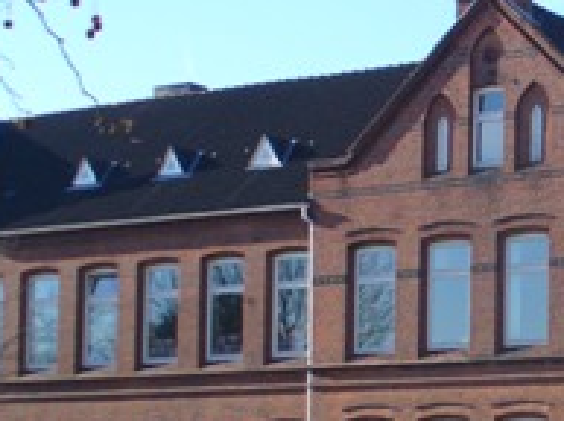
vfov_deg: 11.9
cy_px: 363
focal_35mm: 123
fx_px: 2000
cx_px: 763
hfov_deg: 15.2
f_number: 2.8
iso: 80
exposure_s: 1/500
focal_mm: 6.1
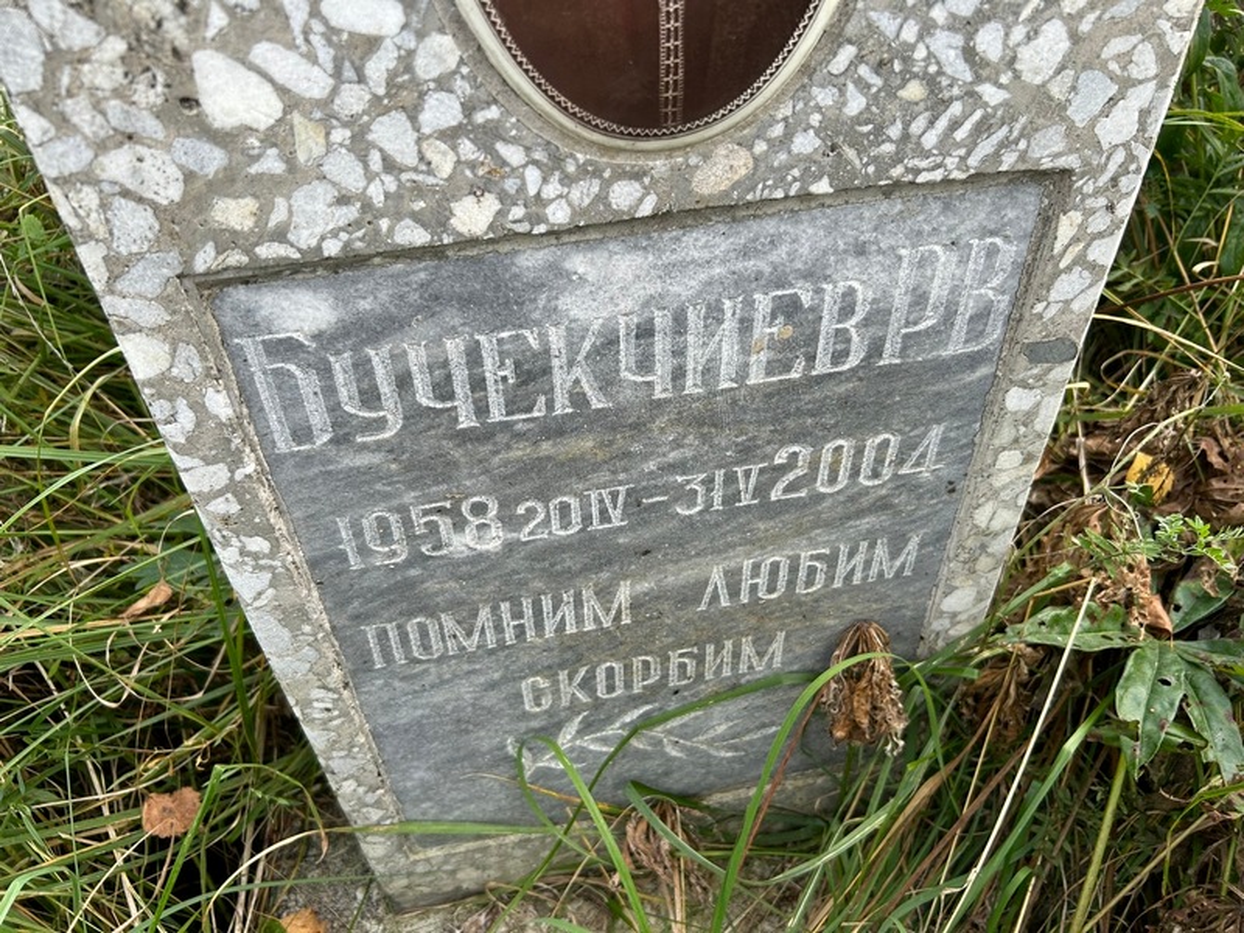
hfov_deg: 67.3
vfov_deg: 53.1
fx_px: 934
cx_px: 622
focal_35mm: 26
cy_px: 466
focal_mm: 5.7
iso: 50
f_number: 1.5
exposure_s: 1/588
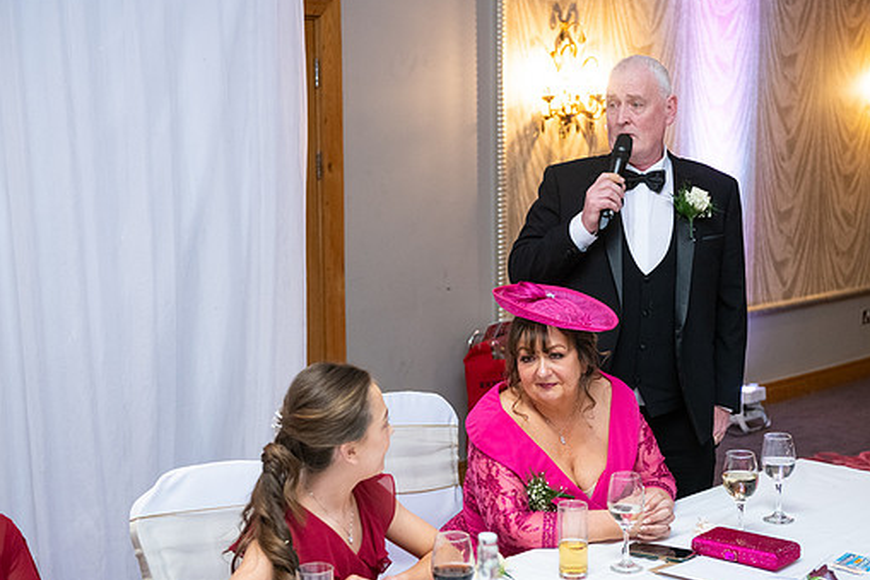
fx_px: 1377
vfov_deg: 23.8
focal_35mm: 57
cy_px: 280
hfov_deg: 35.0
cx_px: 480
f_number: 3.5
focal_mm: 50
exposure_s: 1/160
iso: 1250
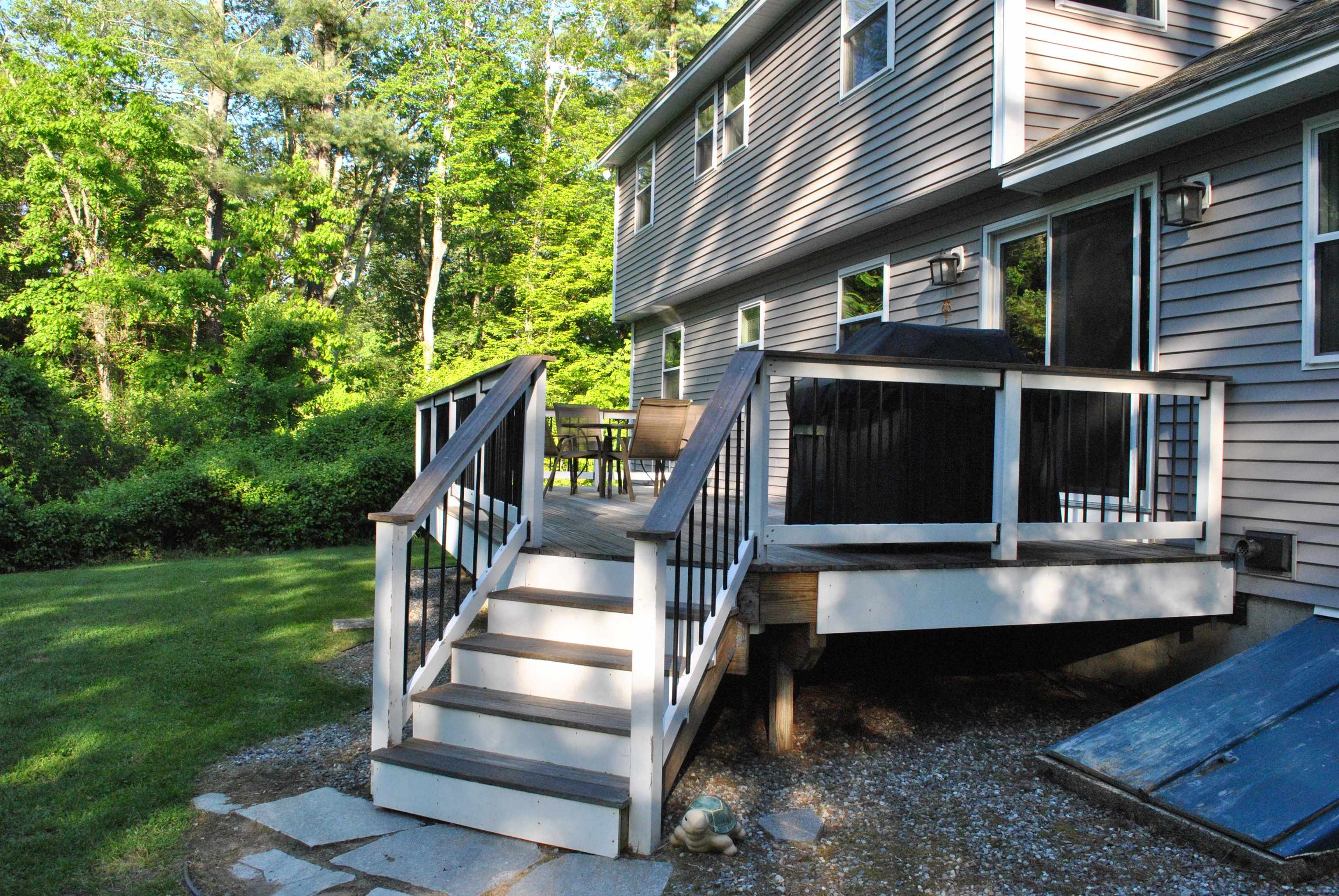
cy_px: 448
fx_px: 1005
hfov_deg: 67.3
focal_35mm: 27
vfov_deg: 48.0
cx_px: 670
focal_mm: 18
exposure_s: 1/250
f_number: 8
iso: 800
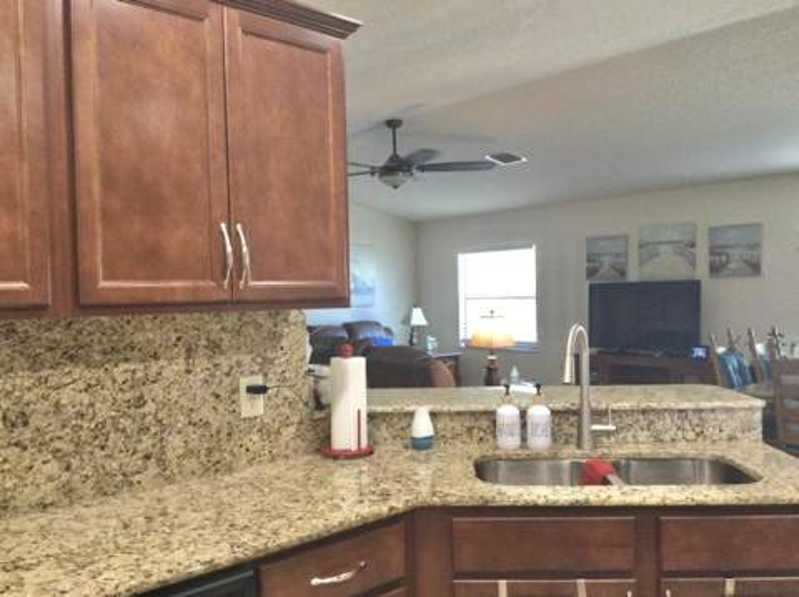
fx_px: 715
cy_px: 298
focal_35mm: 31
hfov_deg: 58.4
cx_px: 400
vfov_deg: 45.4
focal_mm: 3.3
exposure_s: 1/30
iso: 160
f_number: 2.4
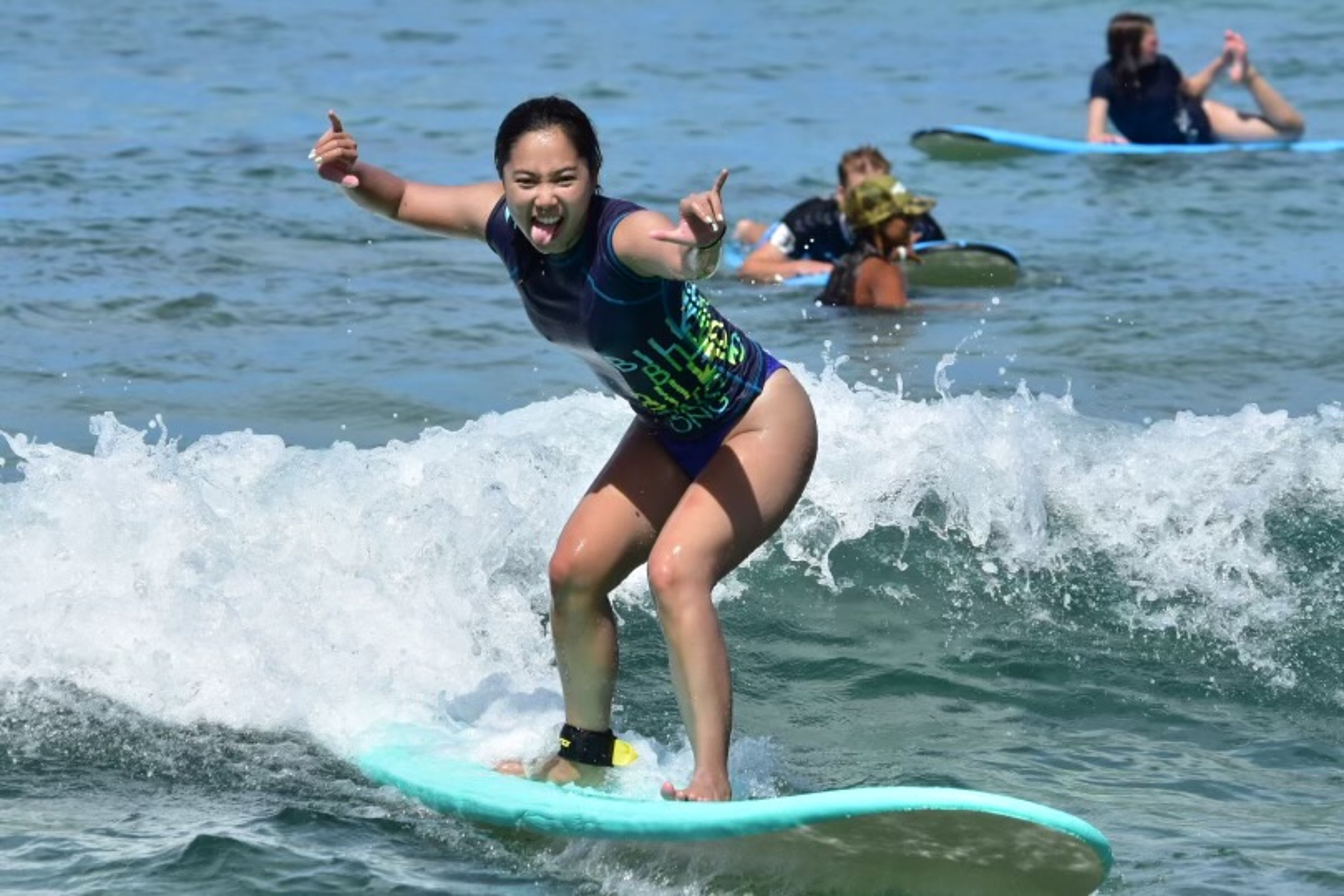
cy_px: 448
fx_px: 8959
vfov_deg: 5.7
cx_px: 672
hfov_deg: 8.6
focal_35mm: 240
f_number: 8
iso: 800
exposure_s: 1/5000
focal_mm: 160
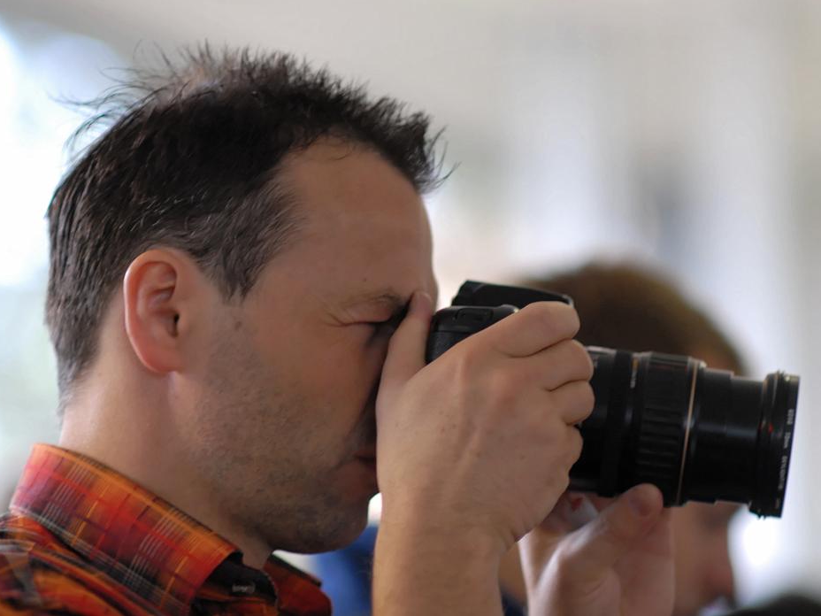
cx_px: 383
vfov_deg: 6.8
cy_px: 307
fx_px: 5207
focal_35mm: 220
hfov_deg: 9.0
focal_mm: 135
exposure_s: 1/80
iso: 400
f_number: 2
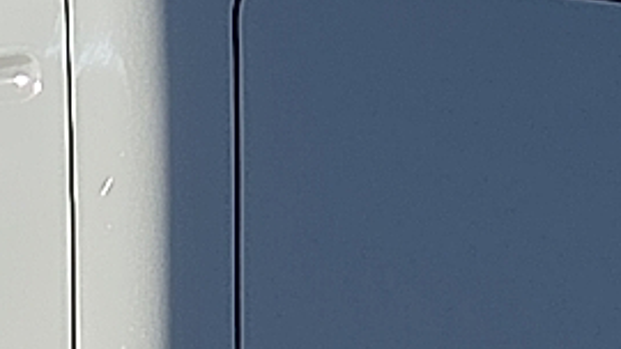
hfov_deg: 7.3
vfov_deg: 4.1
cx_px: -292
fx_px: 4776
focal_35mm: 290
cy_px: 1006
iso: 65
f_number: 1.8
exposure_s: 1/10000
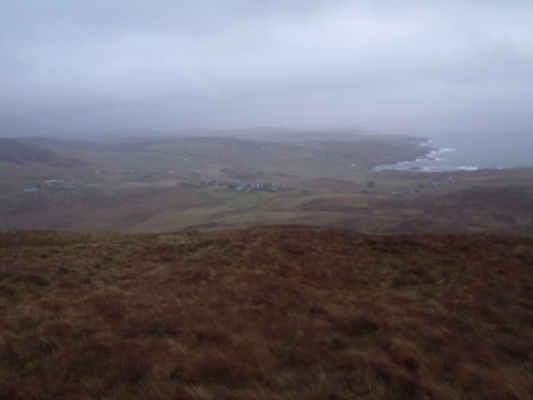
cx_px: 266
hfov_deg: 63.4
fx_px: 431
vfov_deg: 49.7
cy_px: 200
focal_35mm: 28
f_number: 3.5
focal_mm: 5
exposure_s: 1/40
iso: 100
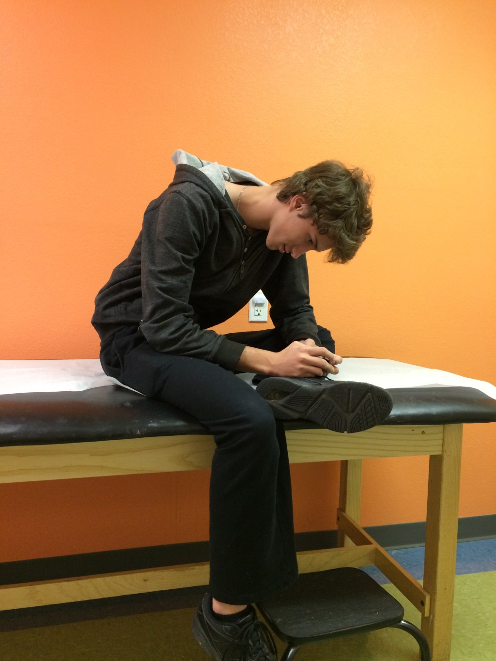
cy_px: 330
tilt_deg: -6.6
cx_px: 248
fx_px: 554
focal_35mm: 29
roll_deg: -0.8
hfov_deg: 48.2
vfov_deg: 61.7
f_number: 2.2
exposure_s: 1/30
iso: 200
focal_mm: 4.15
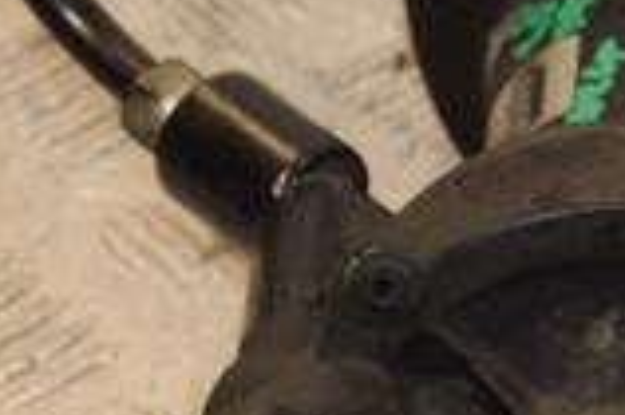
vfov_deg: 4.6
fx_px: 5151
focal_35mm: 297
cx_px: 324
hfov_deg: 6.9
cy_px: 221
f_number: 6.3
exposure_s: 1/200
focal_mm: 52
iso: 800
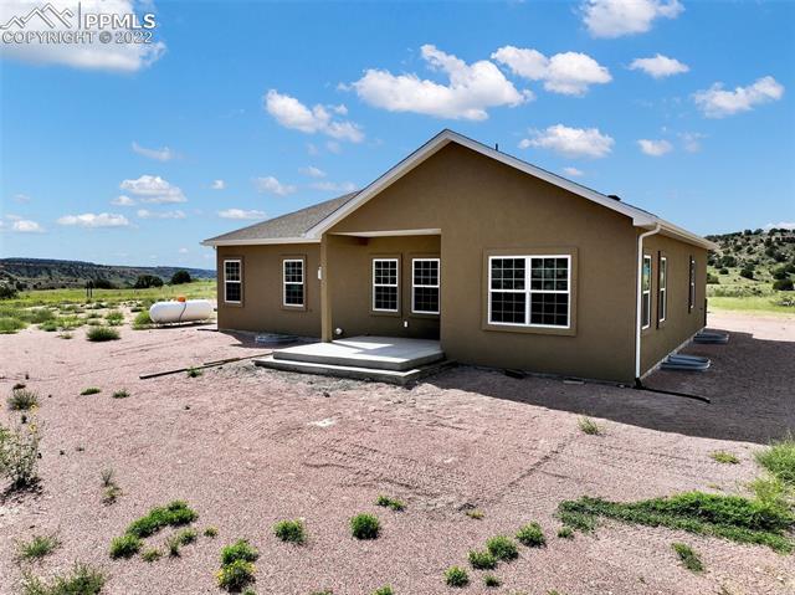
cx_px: 398
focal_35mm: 24
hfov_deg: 71.6
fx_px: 551
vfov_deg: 56.8
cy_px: 298
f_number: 2.8
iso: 140
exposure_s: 1/8000
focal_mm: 12.29
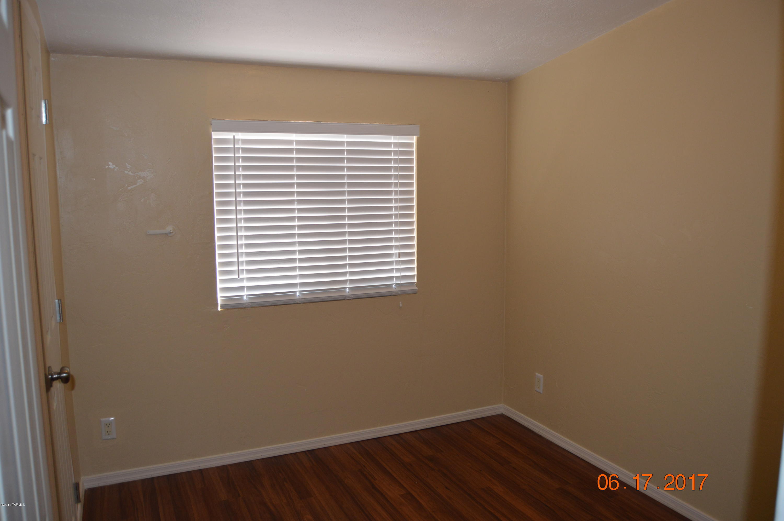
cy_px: 260
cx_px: 392
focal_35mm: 27
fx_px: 587
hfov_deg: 67.4
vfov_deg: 47.8
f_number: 3.5
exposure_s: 1/60
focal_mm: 18
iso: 450
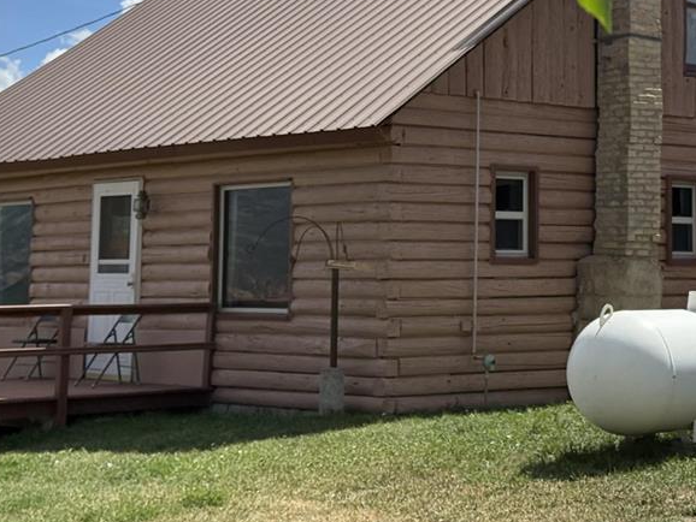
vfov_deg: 17.2
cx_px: 527
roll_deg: -0.2
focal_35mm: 85
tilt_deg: +7.3
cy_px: 77
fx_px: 1710
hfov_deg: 22.8
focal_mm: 6.76
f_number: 1.78
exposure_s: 1/6024
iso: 64
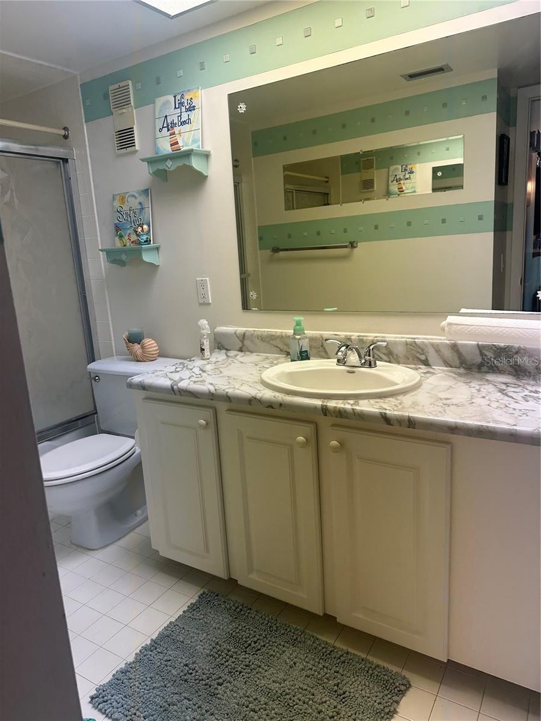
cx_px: 270
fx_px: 500
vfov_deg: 71.6
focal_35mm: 24
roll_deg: +1.5
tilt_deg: -10.7
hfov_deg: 56.8
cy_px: 360
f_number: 1.78
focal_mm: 6.86
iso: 125
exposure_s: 1/120
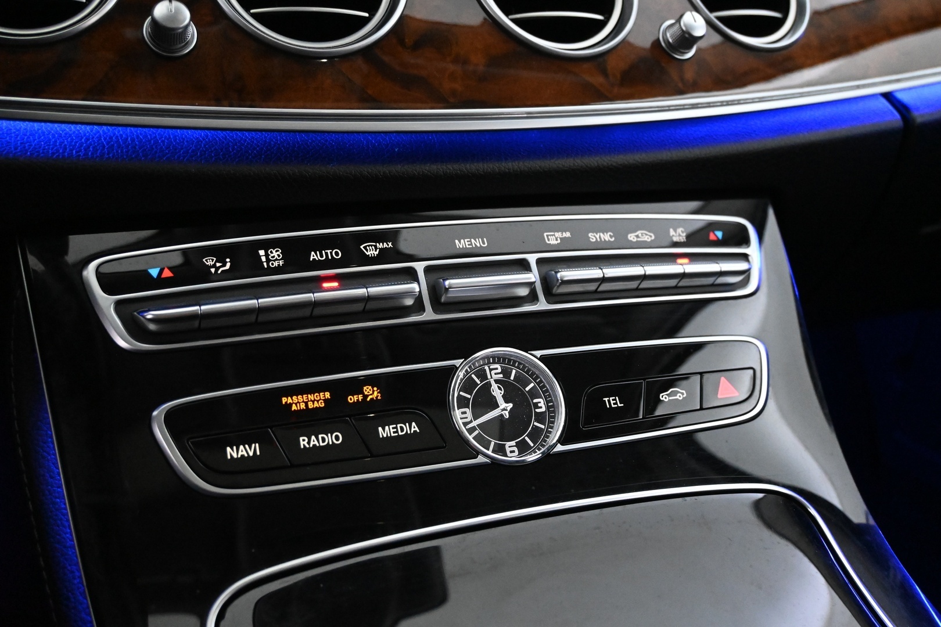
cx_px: 470
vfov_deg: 34.2
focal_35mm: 39
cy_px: 314
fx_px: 1019
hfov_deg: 49.6
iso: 6400
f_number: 4.5
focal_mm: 26
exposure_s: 1/40
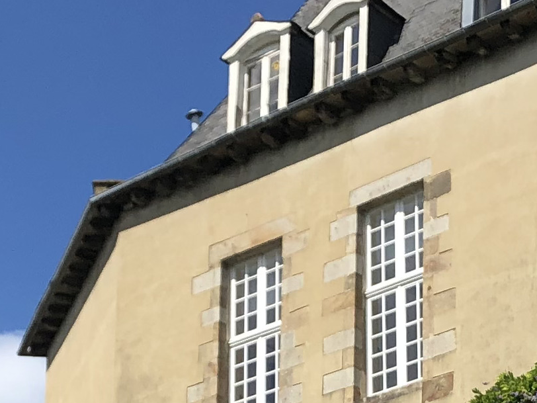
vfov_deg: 10.4
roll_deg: +1.1
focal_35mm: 138
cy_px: 576
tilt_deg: +18.1
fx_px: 2141
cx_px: 340
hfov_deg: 14.3
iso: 20
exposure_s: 1/2114
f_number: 1.8
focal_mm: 4
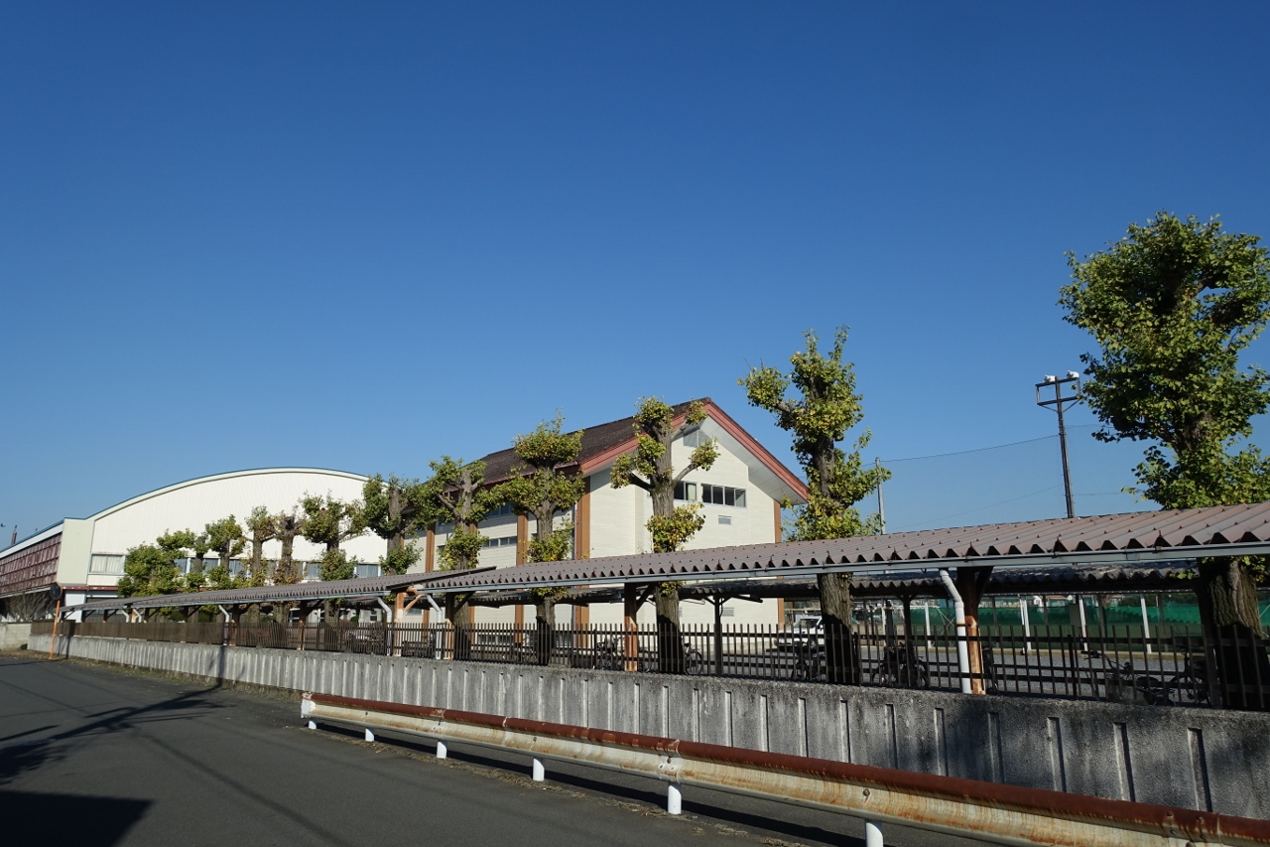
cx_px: 635
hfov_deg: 73.8
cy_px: 424
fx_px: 846
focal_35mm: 24
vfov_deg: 53.1
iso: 125
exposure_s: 1/200
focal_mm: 8.8
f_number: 4
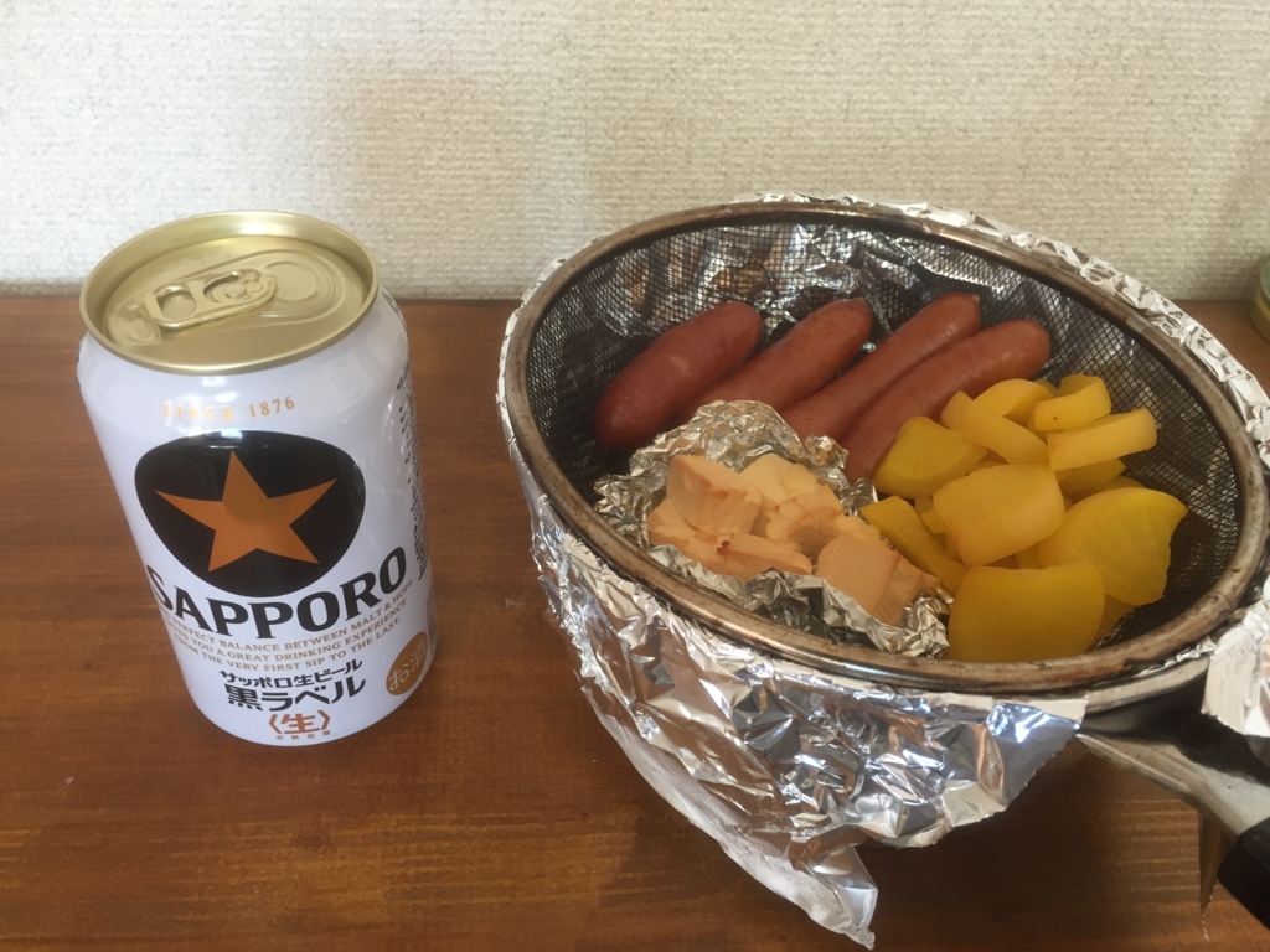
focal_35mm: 29
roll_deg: -4.2
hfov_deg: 61.7
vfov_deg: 48.2
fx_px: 1064
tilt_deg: -43.6
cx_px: 635
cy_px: 476
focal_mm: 4.15
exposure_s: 1/33
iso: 100
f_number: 2.2
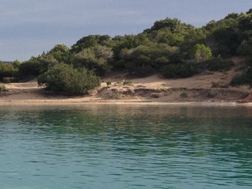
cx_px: -76
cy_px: 117
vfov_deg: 11.9
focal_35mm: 124
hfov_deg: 15.2
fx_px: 902
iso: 64
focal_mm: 4.28
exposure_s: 1/1255
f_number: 2.4
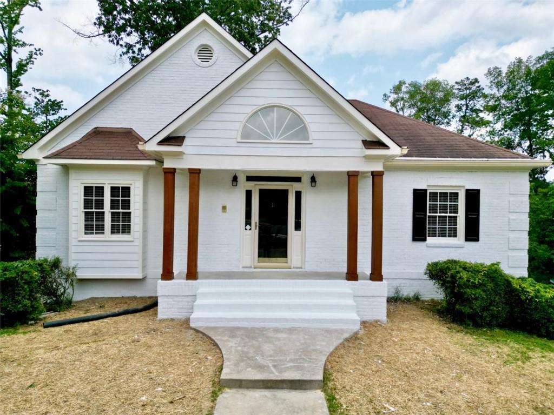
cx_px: 277
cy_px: 208
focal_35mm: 24
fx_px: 384
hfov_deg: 71.6
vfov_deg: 56.8
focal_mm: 6.72
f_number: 1.7
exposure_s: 1/4000
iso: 200
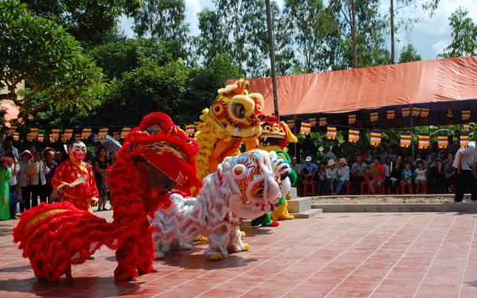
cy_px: 141
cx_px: 239
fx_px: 708
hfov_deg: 37.2
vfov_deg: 23.7
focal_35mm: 55
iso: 200
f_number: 6.3
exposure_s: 1/640
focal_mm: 35
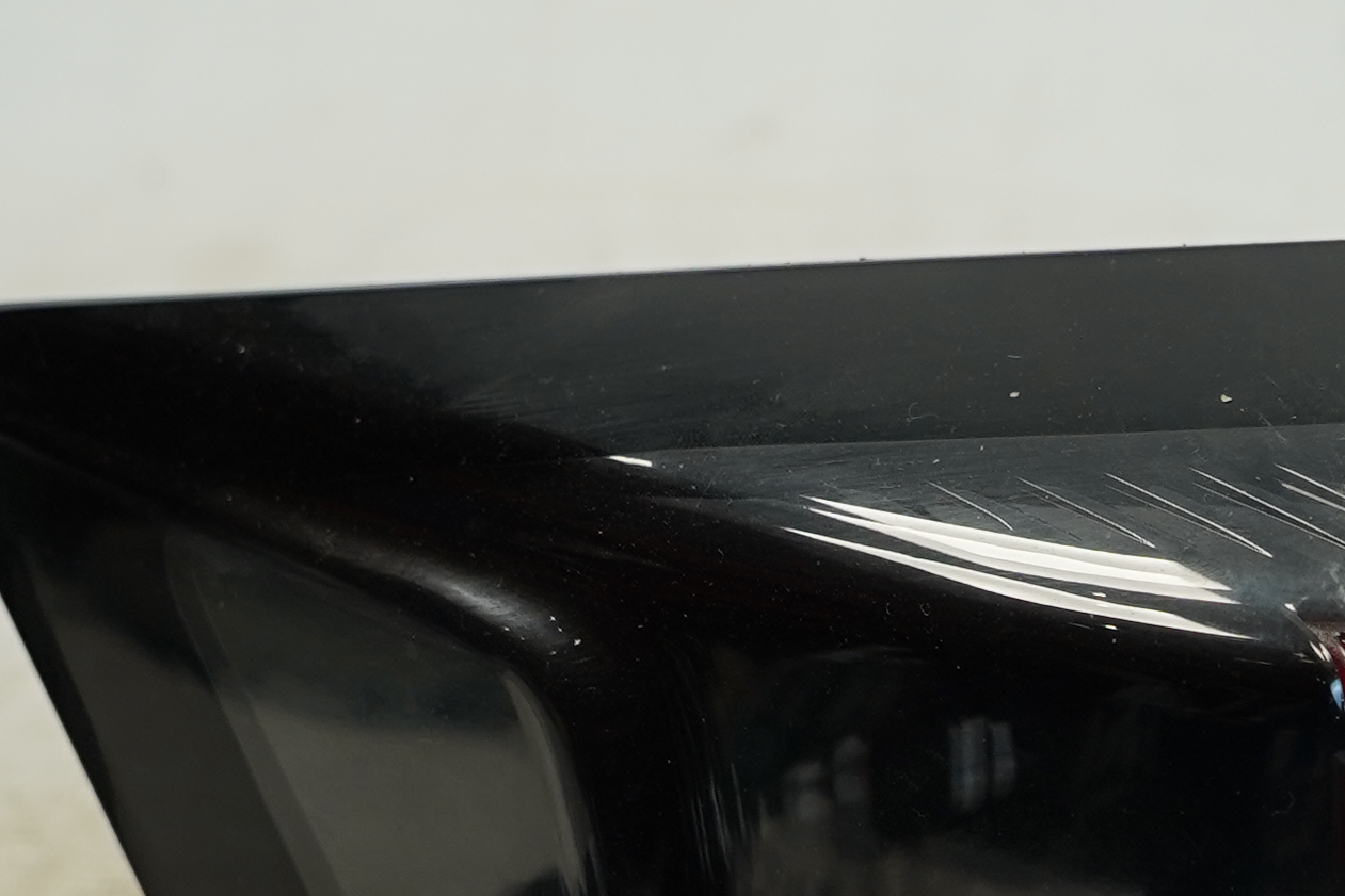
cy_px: 973
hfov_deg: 19.4
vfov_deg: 13.1
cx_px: 1281
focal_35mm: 103
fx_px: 3848
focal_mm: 22
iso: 400
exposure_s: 1/160
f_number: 4
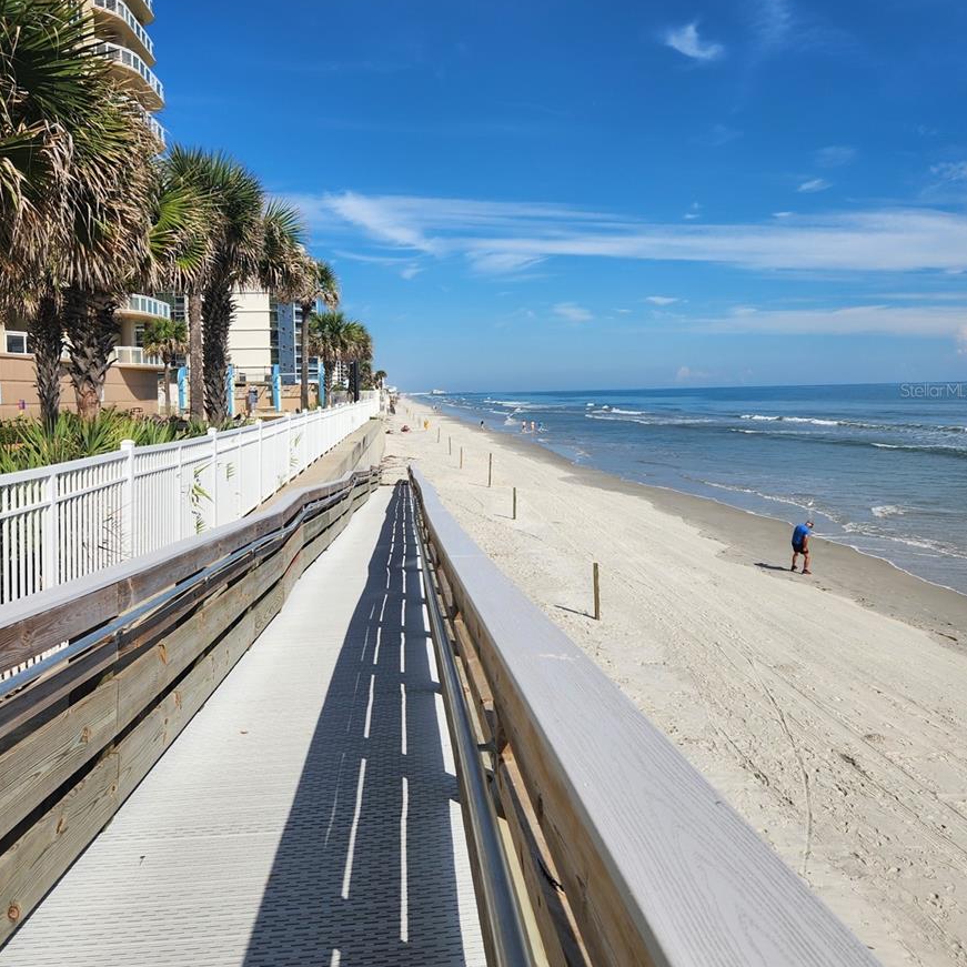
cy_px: 390
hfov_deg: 57.3
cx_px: 480
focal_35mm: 28
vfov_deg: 56.9
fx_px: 885
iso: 20
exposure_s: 1/3229
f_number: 1.8
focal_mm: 5.4
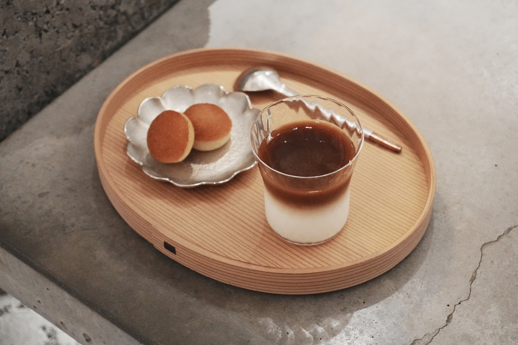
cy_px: 172
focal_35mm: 75
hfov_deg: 27.0
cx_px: 259
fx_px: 1079
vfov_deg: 18.2
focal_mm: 50
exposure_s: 1/40
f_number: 6.3
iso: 6400
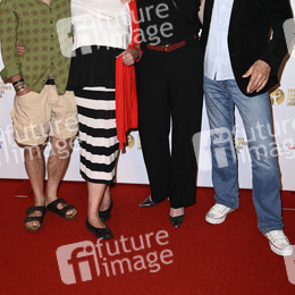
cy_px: 87
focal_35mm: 47
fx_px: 453
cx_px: 148
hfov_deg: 36.1
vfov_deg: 35.5
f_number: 5.6
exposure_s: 1/200
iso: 640
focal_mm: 36
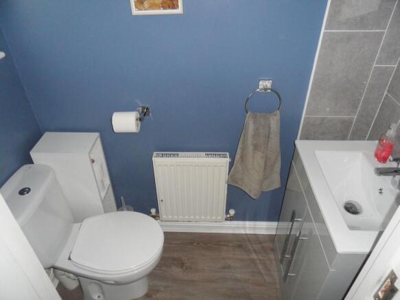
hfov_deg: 71.6
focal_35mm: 24
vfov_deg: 56.8
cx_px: 200
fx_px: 277
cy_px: 150
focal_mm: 3.9
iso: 200
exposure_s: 1/30
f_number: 3.2
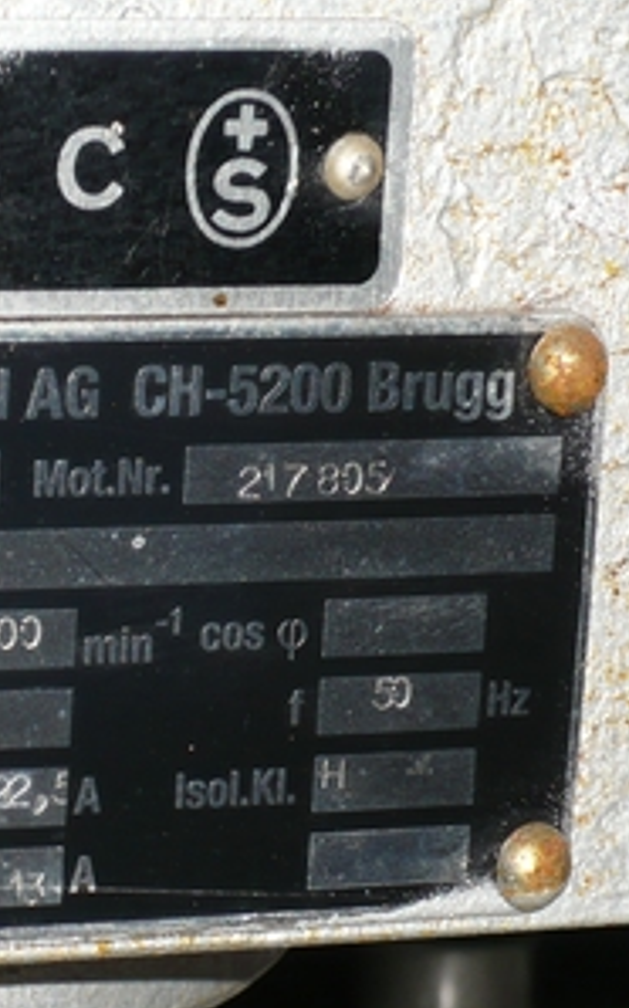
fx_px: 5820
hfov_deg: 6.2
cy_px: 504
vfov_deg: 9.9
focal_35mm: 212
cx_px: 30
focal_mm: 16.4
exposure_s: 1/30
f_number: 5.6
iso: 100
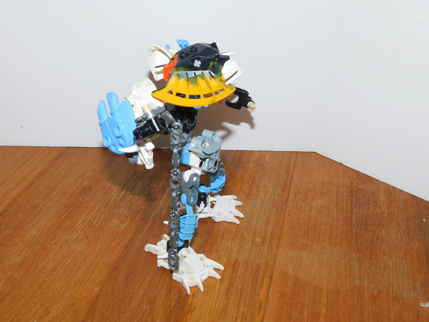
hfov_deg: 46.8
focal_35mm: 40
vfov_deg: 36.0
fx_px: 496
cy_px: 161
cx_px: 214
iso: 200
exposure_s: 1/30
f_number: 3.6
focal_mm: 7.1
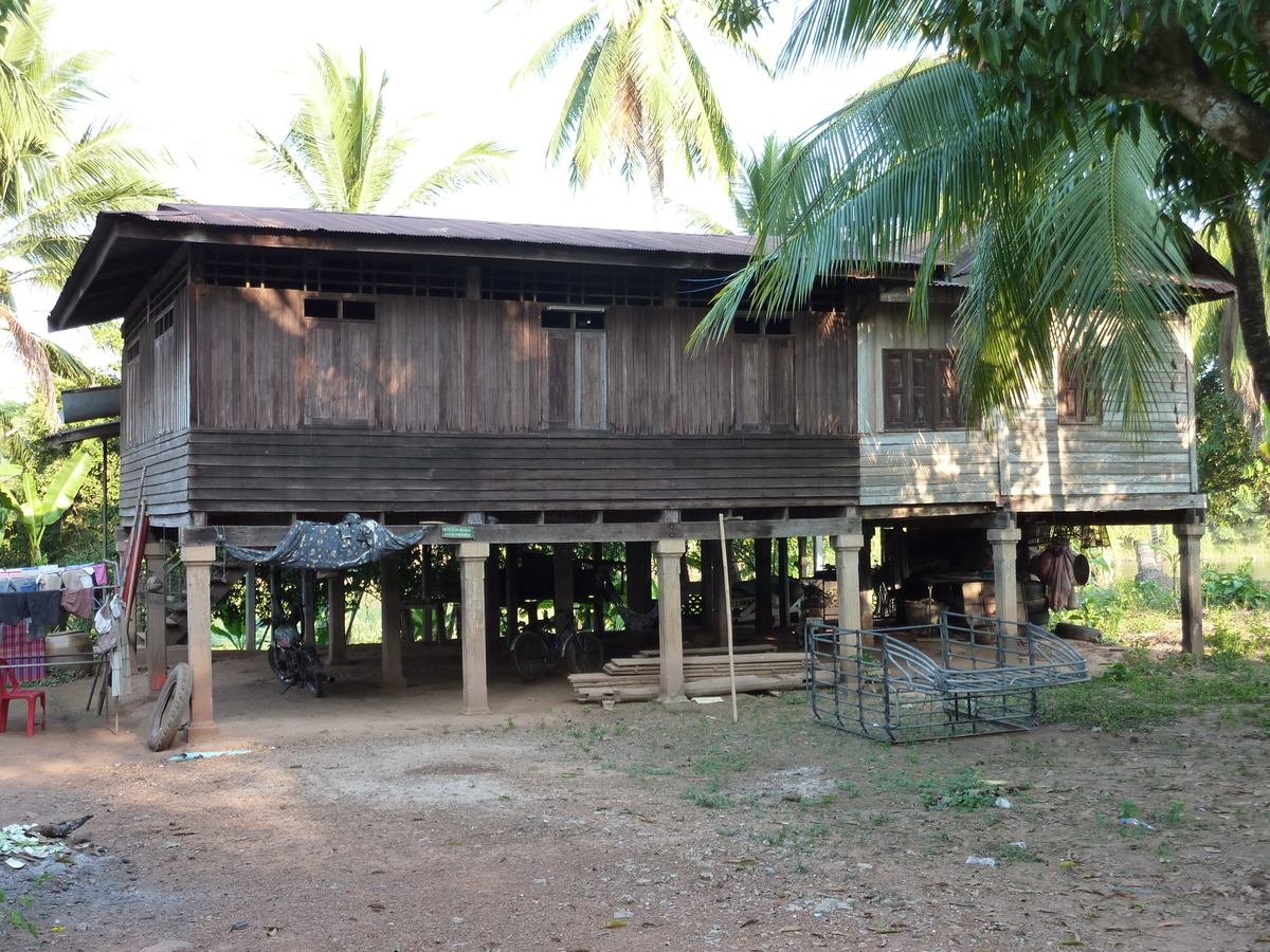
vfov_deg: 32.2
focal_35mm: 45
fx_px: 1651
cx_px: 635
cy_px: 476
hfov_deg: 42.1
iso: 125
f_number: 3.7
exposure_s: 1/50
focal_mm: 7.3
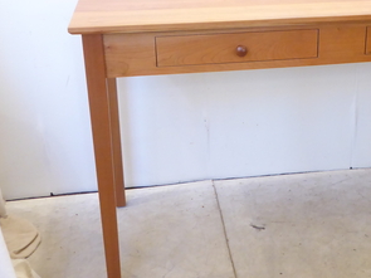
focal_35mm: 55
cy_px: 106
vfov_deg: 26.5
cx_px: 274
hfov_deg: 34.3
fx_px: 589
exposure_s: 1/8
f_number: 3.4
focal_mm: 4.7
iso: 400
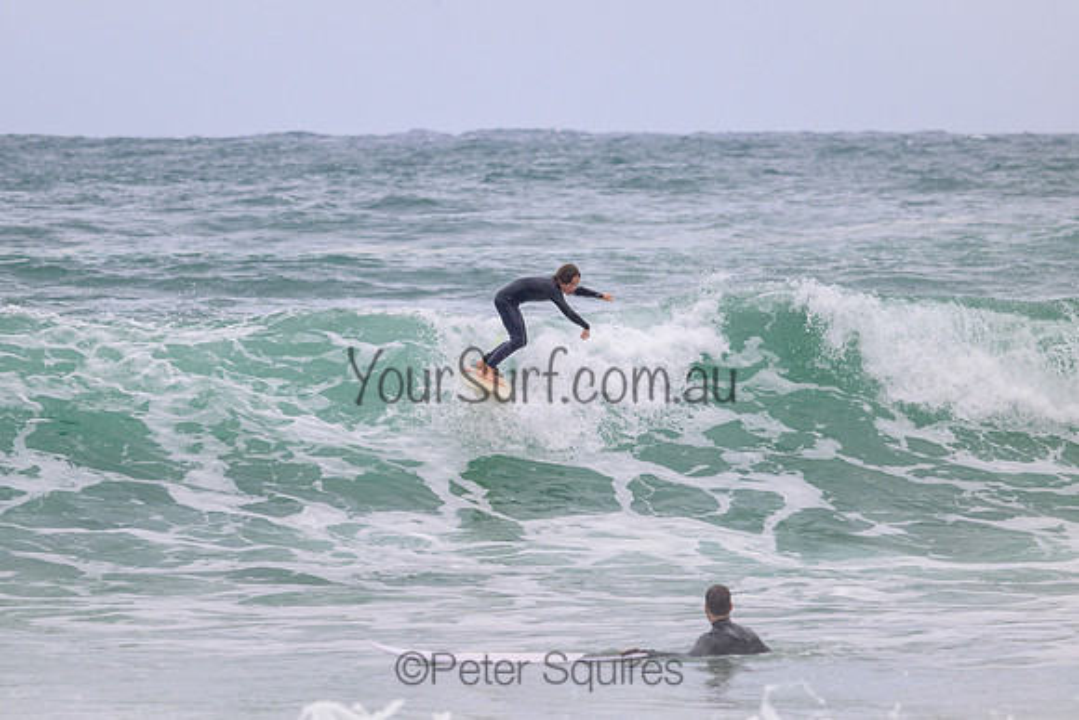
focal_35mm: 427
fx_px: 12787
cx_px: 508
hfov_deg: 4.8
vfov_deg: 3.2
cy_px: 339
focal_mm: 400
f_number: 11
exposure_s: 1/1250
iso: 800
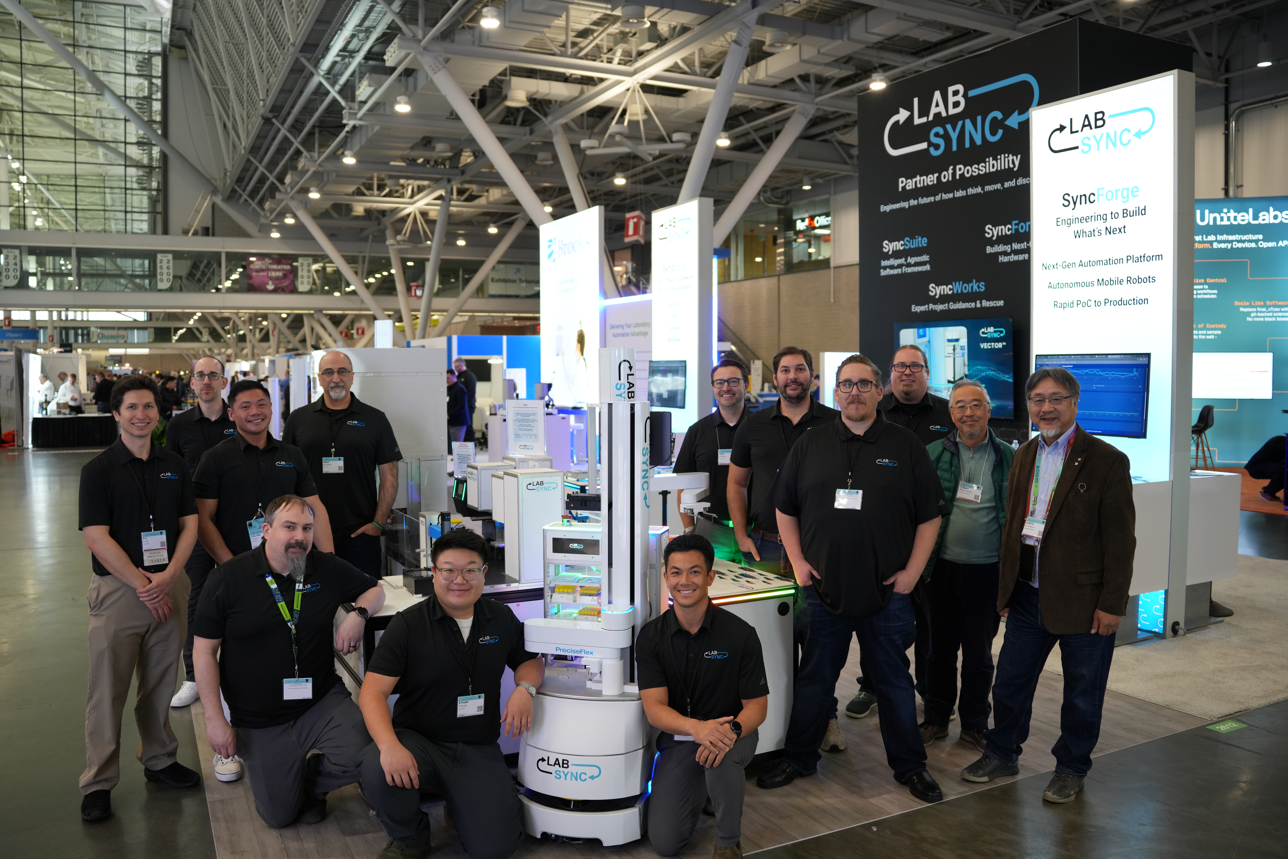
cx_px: 644
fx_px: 1012
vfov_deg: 46.0
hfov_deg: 64.9
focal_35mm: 28
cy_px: 430
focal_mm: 28.3
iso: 500
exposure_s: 1/60
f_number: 2.8
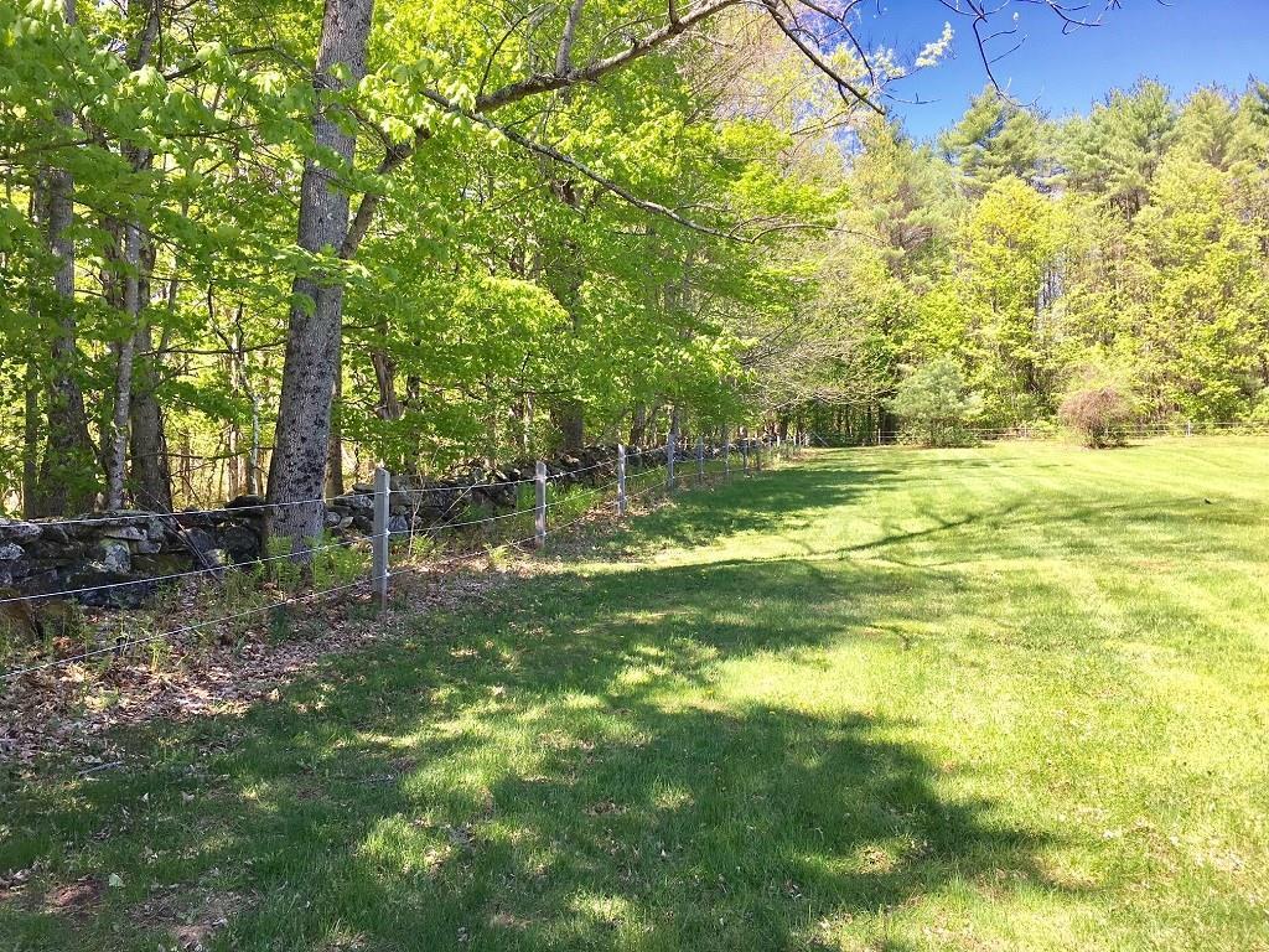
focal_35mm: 29
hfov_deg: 61.7
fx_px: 1063
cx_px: 634
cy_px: 476
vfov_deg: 48.2
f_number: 2.2
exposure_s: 1/356
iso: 25
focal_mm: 4.15
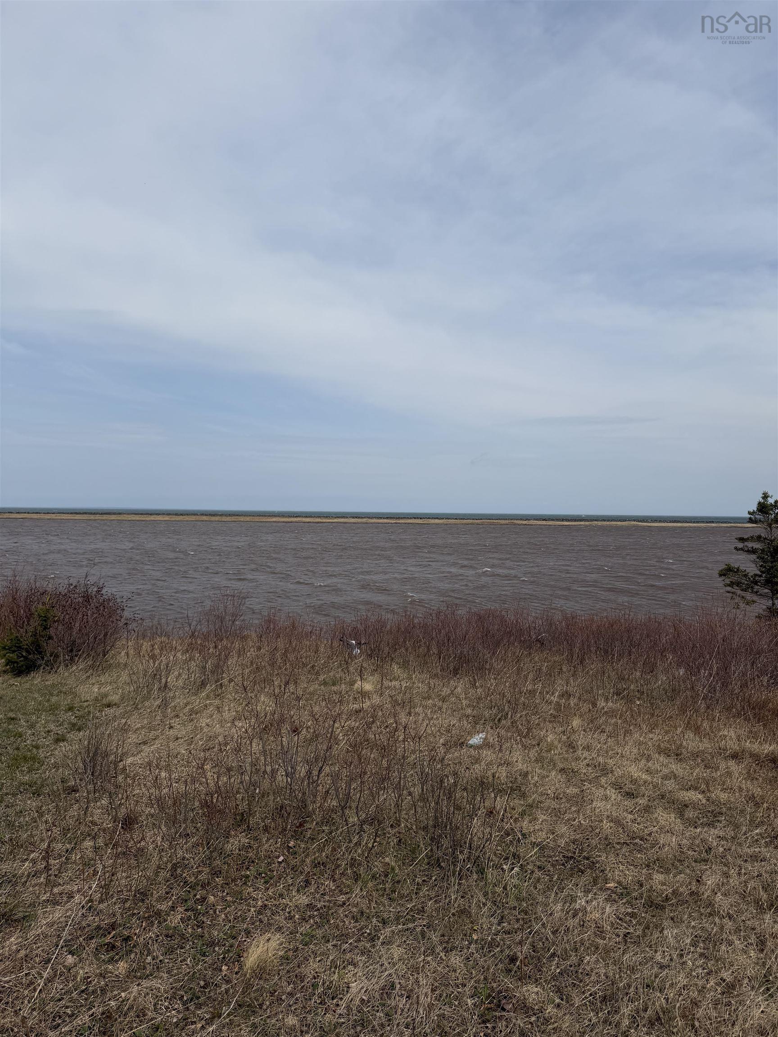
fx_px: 719
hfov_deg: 56.8
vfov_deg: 71.6
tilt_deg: +1.5
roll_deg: -0.1
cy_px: 518
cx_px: 389
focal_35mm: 24
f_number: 1.78
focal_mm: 6.76
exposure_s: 1/10309
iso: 80
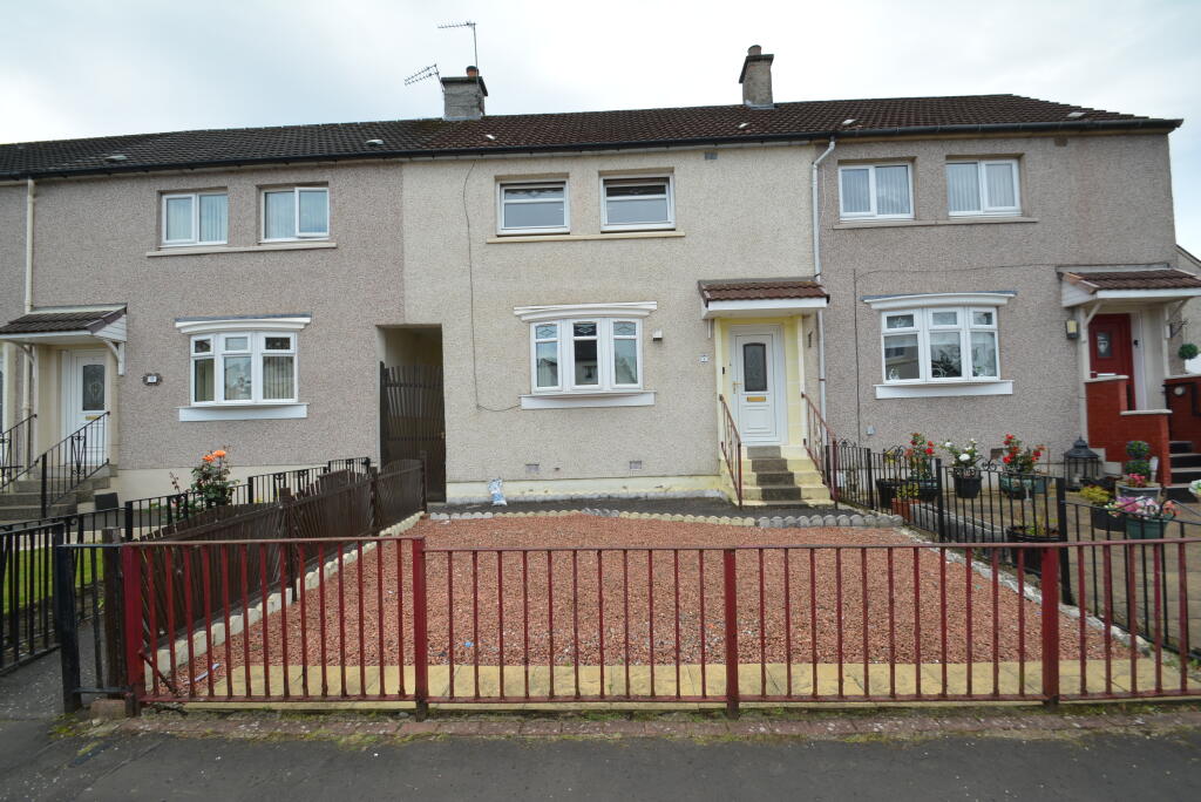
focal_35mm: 15
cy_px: 401
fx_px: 501
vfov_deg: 77.4
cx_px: 600
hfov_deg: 100.4
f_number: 7.1
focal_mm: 10
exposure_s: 1/200
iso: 200
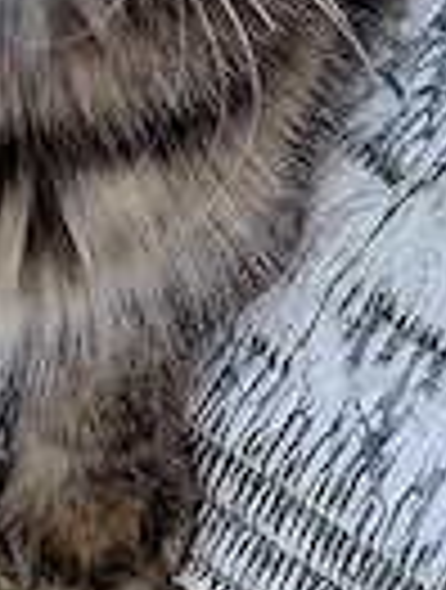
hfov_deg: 20.3
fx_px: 1197
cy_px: -180
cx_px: -23
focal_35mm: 70
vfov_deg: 24.2
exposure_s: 1/182
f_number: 1.8
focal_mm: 5.4
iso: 64
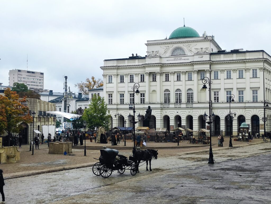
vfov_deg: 54.9
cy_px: 102
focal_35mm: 25
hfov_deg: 69.4
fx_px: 196
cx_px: 136
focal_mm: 5.43
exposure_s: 1/225
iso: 100
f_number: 1.89
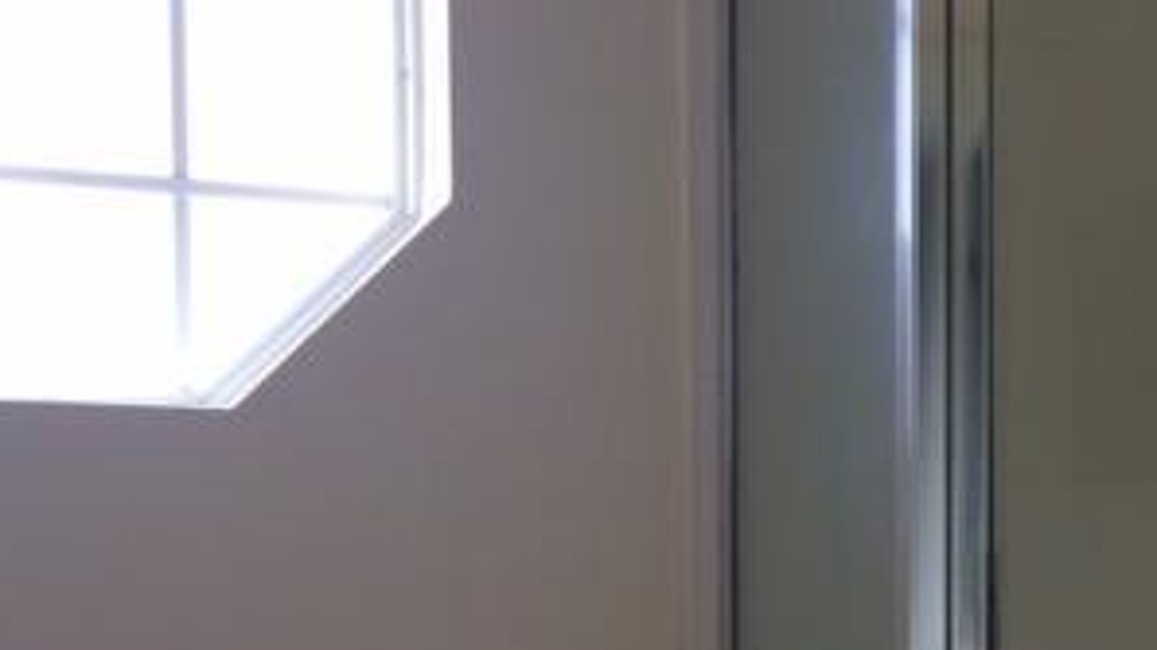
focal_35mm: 68
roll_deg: +1.1
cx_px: 853
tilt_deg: -1.5
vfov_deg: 17.3
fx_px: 2086
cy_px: 646
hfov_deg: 30.5
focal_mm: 4.15
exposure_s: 1/120
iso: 64
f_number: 2.2
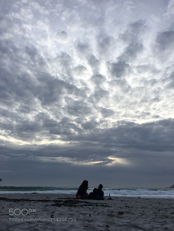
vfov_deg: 61.7
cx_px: 87
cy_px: 116
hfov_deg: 48.2
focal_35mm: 29
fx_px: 194
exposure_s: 1/1166
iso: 25
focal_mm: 4.15
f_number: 2.2
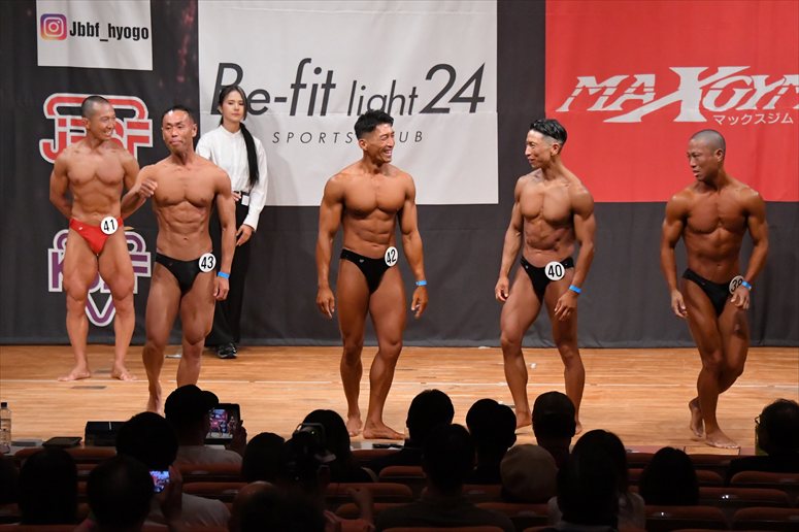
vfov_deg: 7.9
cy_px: 266
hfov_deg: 11.8
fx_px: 3860
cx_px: 400
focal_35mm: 174
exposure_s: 1/400
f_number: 5.6
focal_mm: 116
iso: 8000
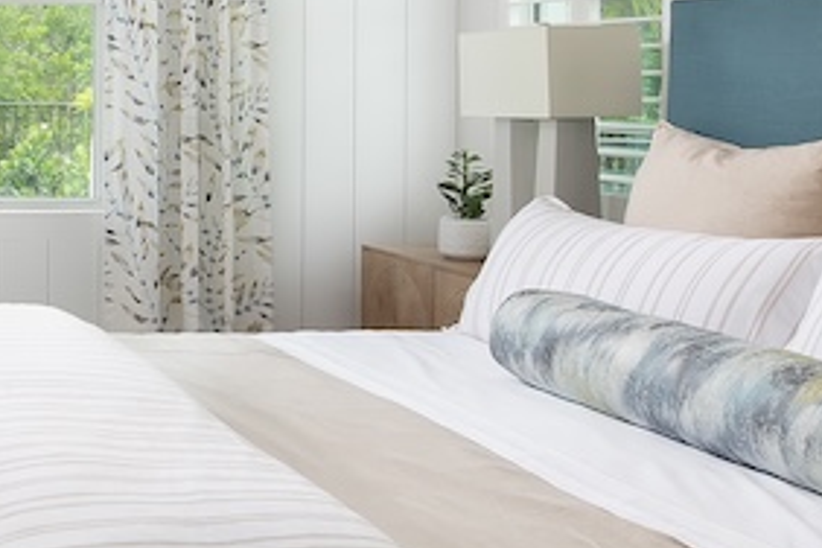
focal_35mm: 57
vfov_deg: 23.6
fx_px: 1301
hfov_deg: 27.2
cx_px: -332
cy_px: 168
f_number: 8
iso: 100
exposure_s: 1/13
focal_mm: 14
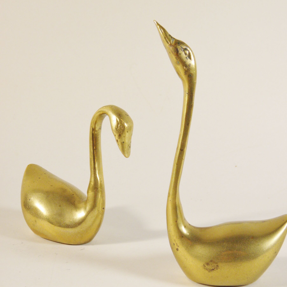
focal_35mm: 59
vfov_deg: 29.1
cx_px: 153
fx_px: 553
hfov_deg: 29.1
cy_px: 130
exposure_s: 1/80
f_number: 3.9
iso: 100
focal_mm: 8.6
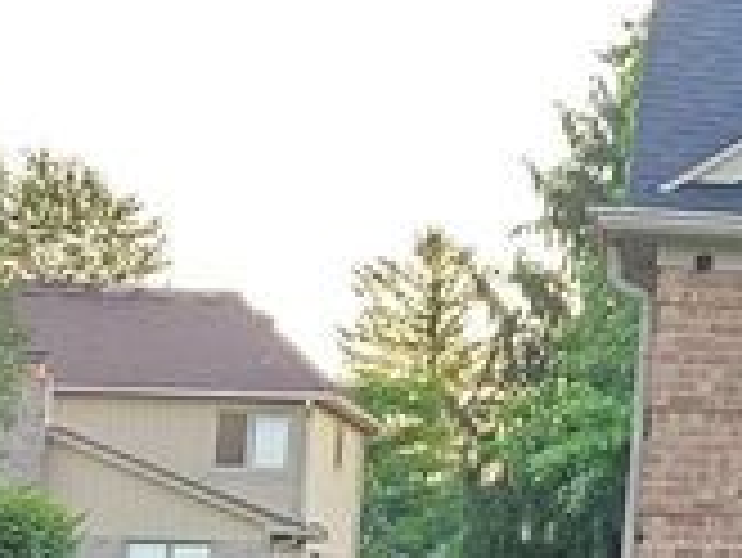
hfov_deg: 10.9
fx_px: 3067
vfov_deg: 10.4
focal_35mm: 143
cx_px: 1974
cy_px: 220
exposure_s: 1/120
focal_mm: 6.3
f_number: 1.7
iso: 250
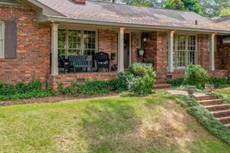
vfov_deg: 25.9
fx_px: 332
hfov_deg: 38.2
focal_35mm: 52
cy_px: 57
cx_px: 115
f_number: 3.5
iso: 100
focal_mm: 10.26
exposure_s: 1/200
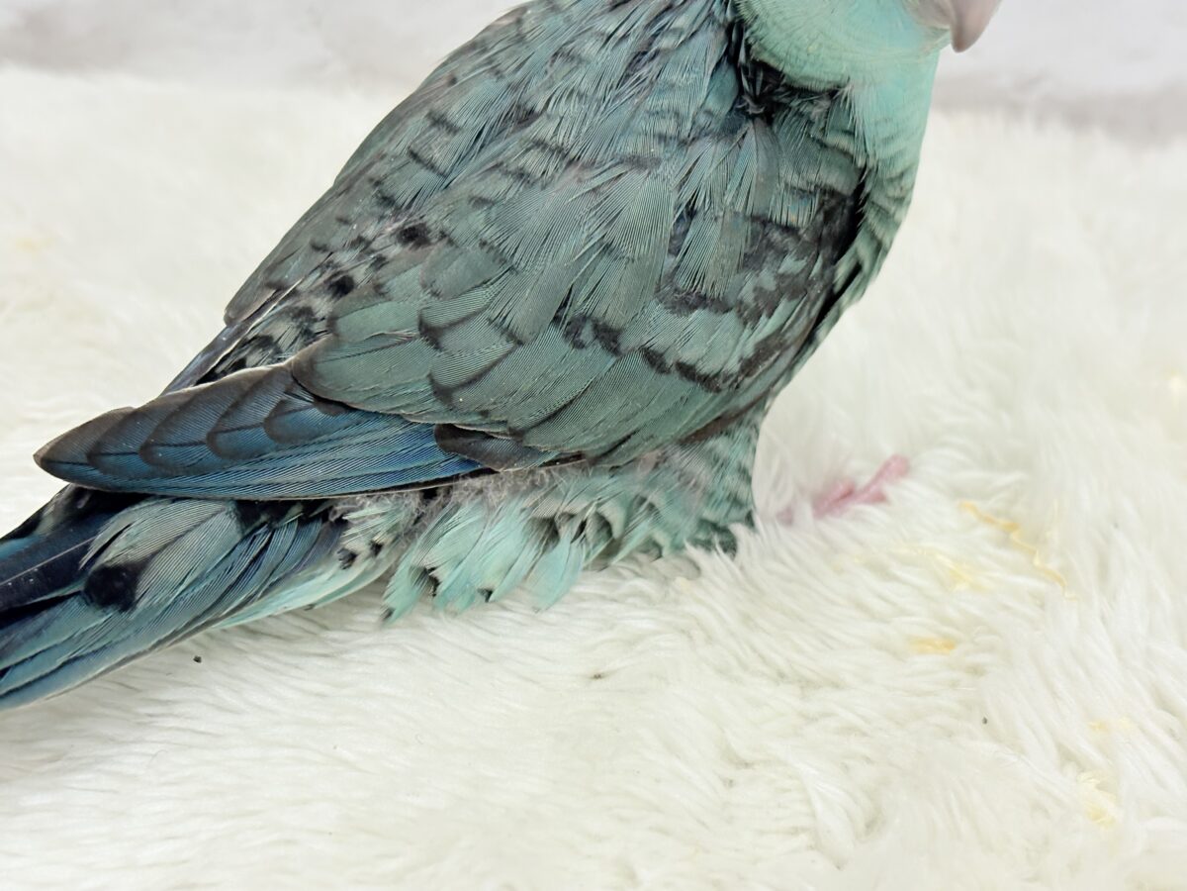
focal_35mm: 52
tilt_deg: -34.4
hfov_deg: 36.8
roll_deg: -4.8
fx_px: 1783
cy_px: 446
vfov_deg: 28.0
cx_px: 594
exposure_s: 1/100
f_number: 1.6
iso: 125
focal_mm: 5.96
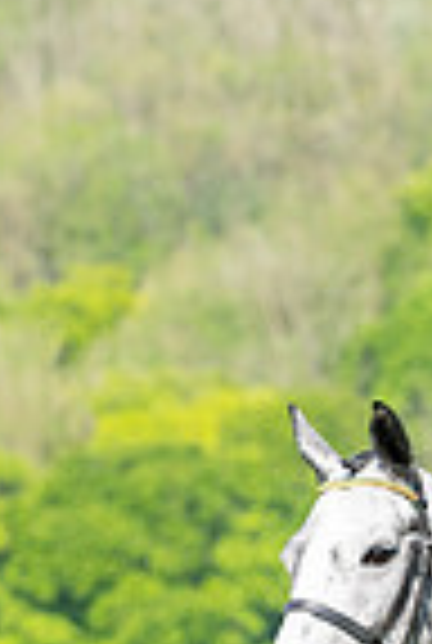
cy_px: 797
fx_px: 15619
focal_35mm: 872
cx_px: 731
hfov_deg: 1.6
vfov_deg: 2.4
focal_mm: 185
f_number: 5
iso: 200
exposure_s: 1/1000
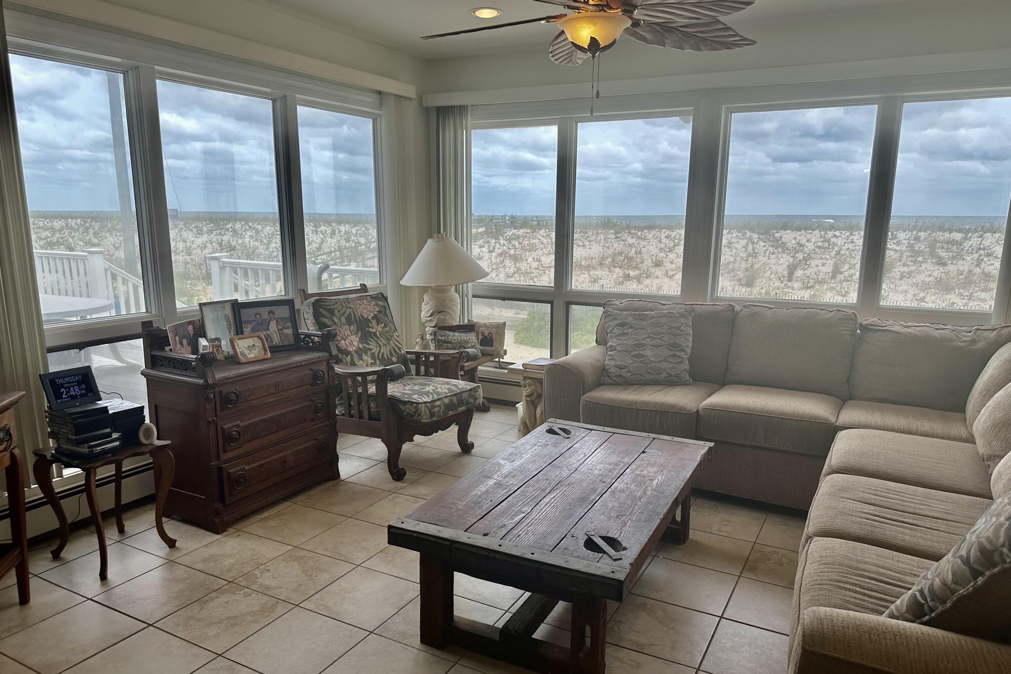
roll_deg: -0.6
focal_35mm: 25
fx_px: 702
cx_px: 505
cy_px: 365
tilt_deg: -12.0
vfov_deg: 51.2
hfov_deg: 71.5
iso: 80
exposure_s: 1/1304
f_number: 1.78
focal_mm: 6.86
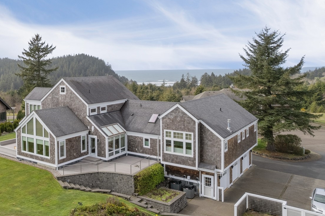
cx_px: 75
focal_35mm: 34
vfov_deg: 38.4
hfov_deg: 52.9
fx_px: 307
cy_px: 71
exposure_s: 1/2000
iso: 100
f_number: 2.8
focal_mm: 8.38
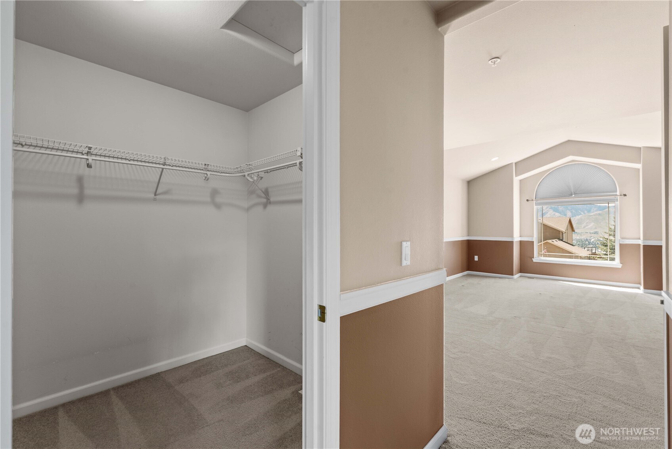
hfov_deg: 100.4
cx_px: 336
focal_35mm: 15
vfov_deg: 77.4
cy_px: 224
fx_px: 280
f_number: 8
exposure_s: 1/4
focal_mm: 15
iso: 200
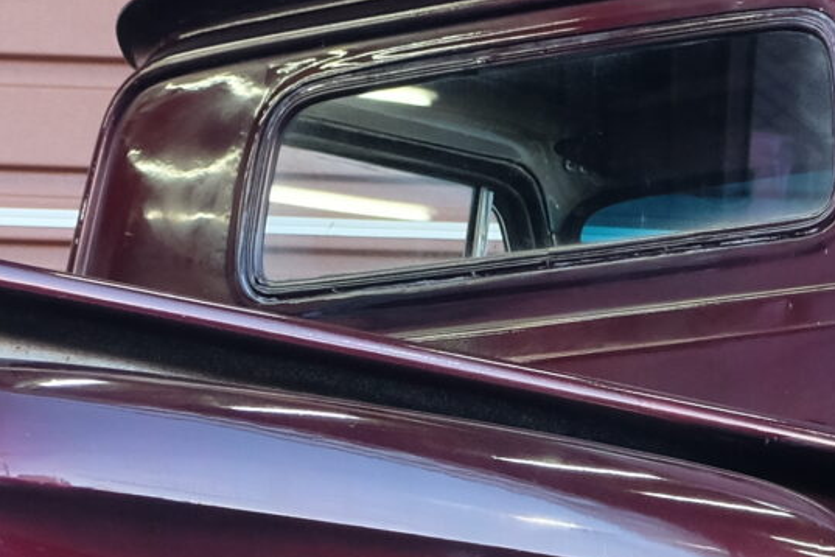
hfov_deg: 7.7
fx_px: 6192
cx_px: 471
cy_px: 328
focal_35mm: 267
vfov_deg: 5.1
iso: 800
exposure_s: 1/150
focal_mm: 37.4
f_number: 3.6
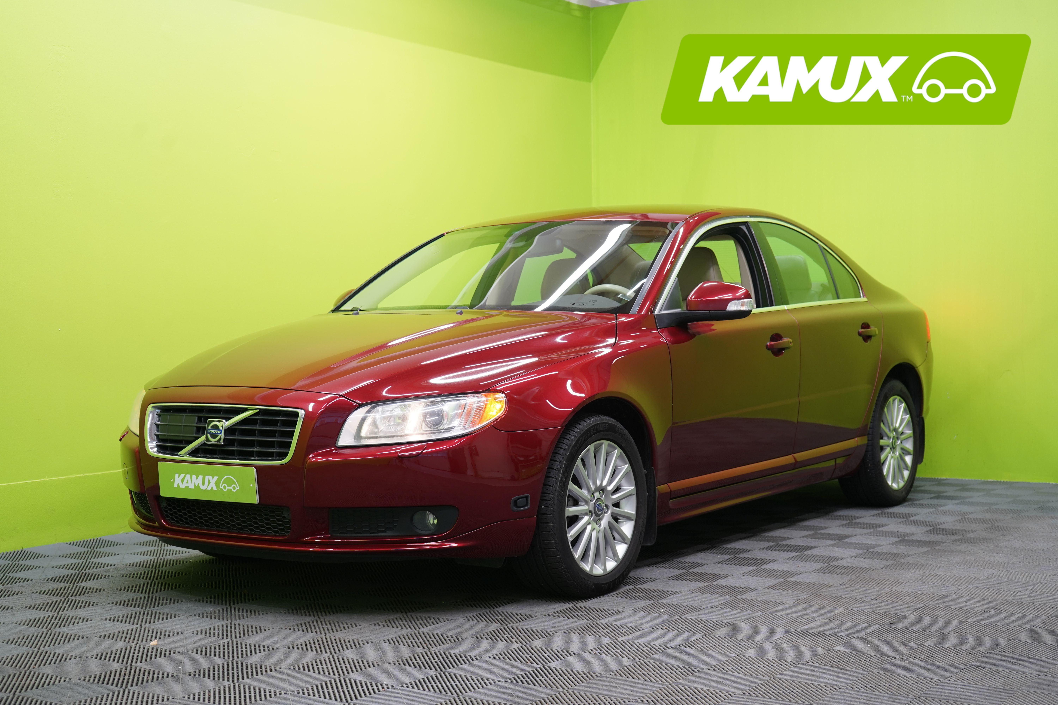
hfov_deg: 39.6
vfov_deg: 27.0
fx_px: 1469
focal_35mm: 50
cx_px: 529
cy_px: 352
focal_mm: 50
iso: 400
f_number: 5
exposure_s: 1/25
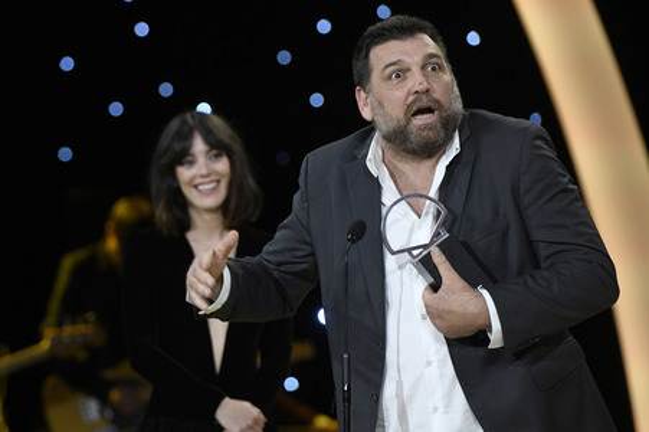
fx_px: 3603
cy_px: 216
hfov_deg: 10.3
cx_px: 324
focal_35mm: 200
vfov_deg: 6.9
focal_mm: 200
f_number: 4
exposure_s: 1/320
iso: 2000
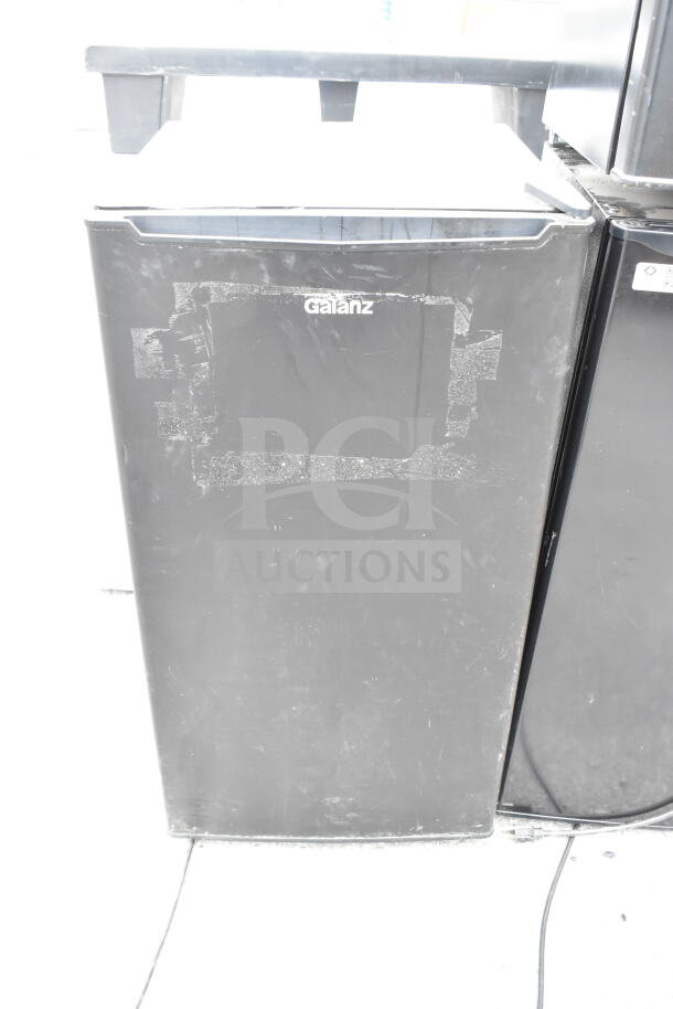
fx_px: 925
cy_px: 504
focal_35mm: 33
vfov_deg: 57.2
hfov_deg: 40.0
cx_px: 336
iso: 1600
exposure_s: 1/160
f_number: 6.3
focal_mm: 22
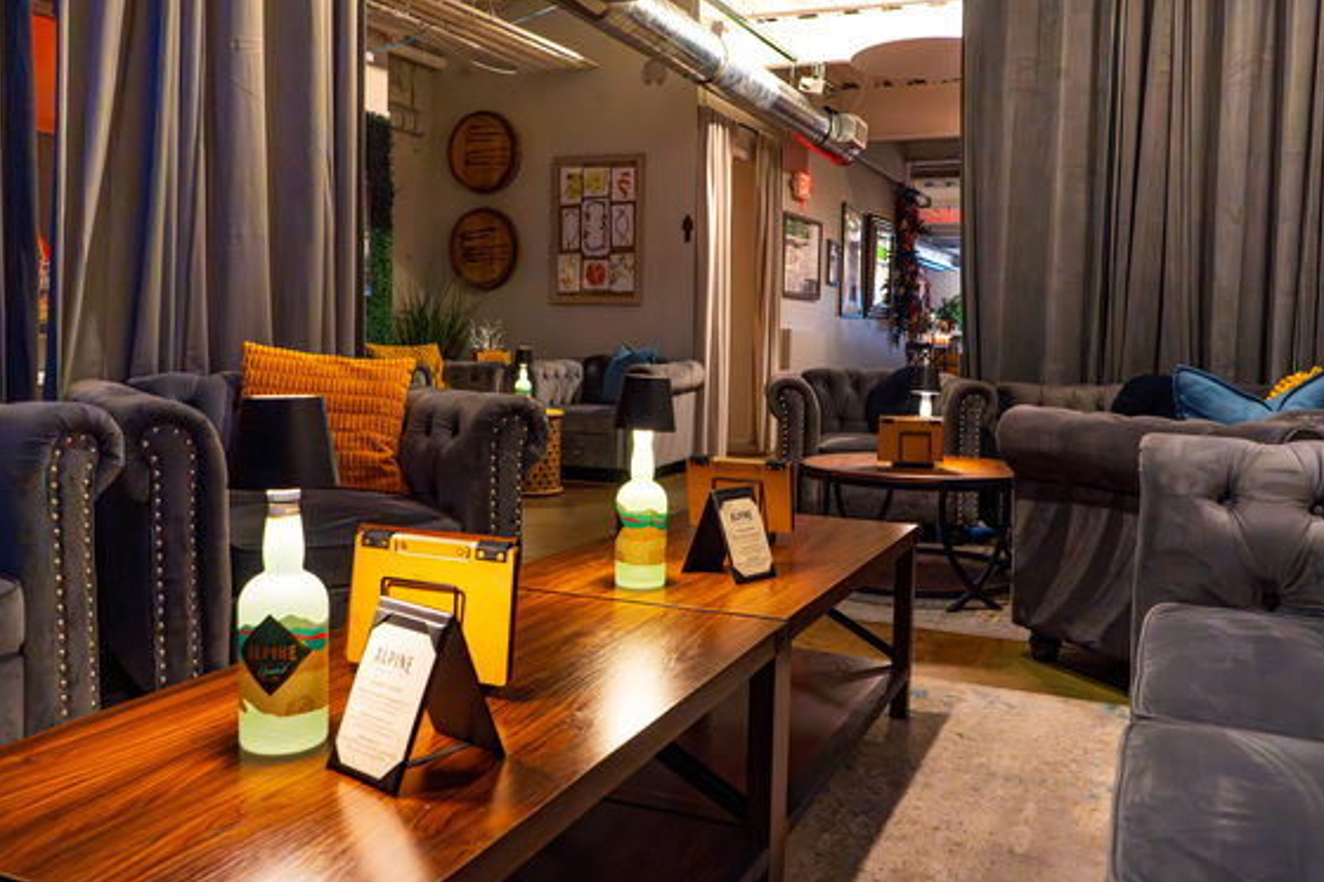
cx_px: 707
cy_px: 414
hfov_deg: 61.9
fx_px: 1103
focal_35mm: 30
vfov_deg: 43.6
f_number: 9
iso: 5000
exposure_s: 1/40
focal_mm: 28
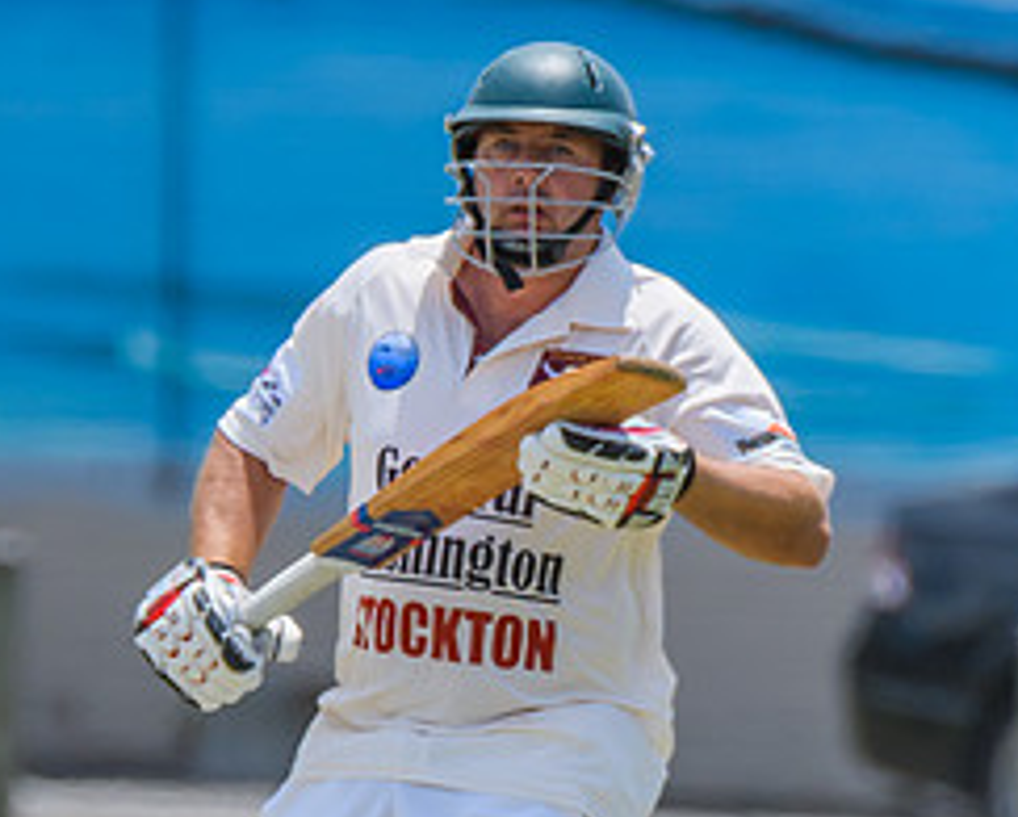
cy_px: 869
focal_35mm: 2069
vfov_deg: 0.7
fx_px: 62412
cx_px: 121
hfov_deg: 0.9
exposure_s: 1/1600
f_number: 6.3
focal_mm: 550
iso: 400
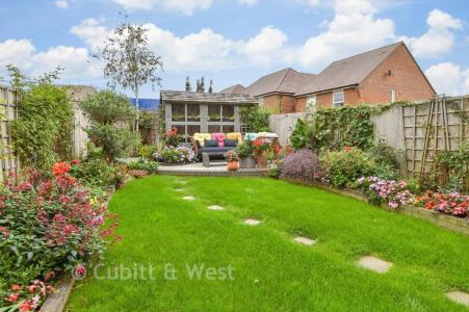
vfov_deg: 64.5
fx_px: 247
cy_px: 159
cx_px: 232
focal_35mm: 19
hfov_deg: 86.9
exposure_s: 1/100
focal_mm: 12
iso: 200
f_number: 8
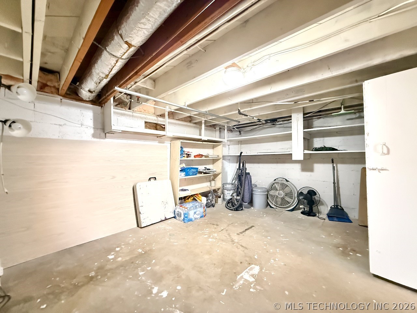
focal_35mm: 14
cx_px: 208
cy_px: 156
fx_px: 169
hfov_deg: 102.1
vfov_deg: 85.7
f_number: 2.2
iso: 1250
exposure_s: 1/30
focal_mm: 2.22
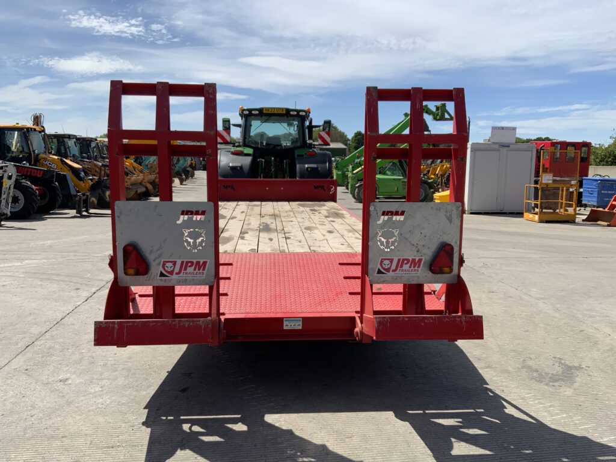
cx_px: 308
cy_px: 231
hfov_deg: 61.7
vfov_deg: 48.2
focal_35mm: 29
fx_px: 516
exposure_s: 1/2427
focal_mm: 3
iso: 20
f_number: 1.8
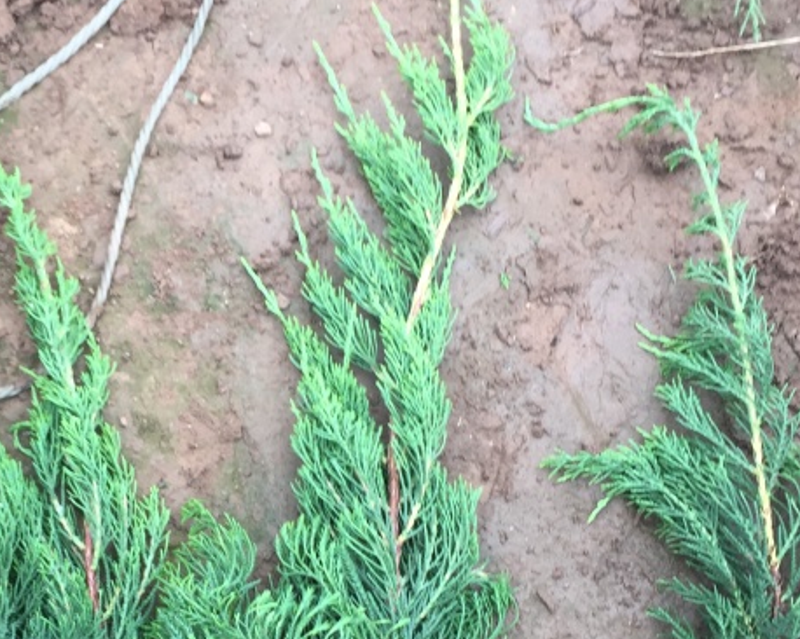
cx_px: 218
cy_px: 540
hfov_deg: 28.4
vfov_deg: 22.7
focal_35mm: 66
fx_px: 1562
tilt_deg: -74.9
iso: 40
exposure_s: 1/50
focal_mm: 4.15
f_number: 2.2
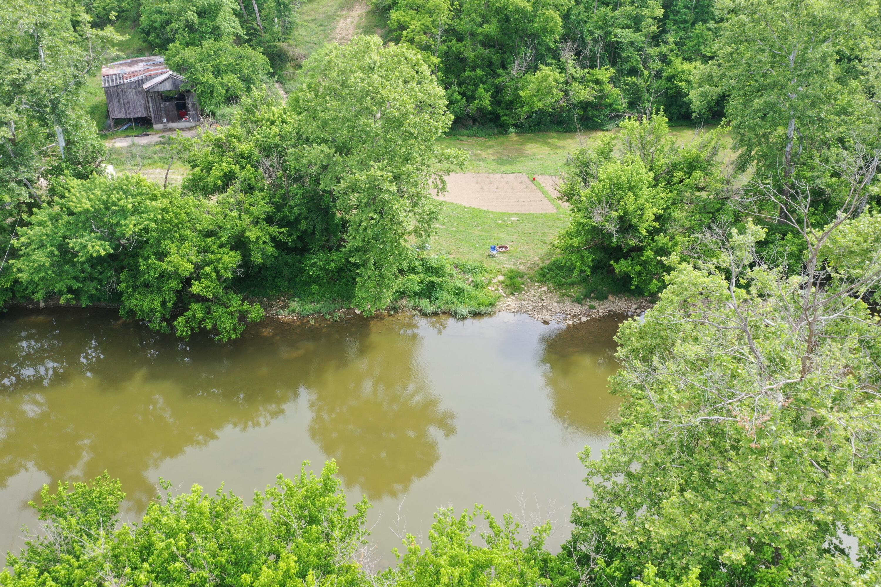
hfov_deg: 65.5
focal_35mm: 28
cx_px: 440
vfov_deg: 46.4
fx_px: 685
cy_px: 294
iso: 100
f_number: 9
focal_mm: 10.26
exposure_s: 1/40
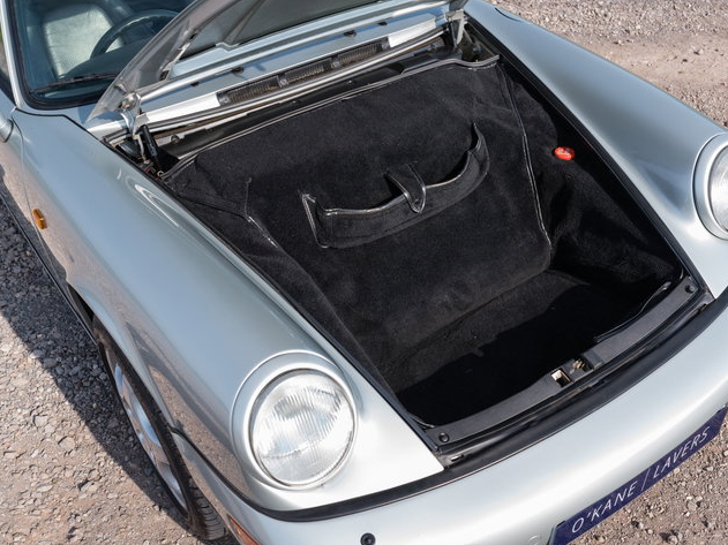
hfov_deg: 45.6
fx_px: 862
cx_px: 427
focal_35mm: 41
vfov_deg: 35.1
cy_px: 284
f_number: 7.1
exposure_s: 1/160
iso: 500
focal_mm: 35
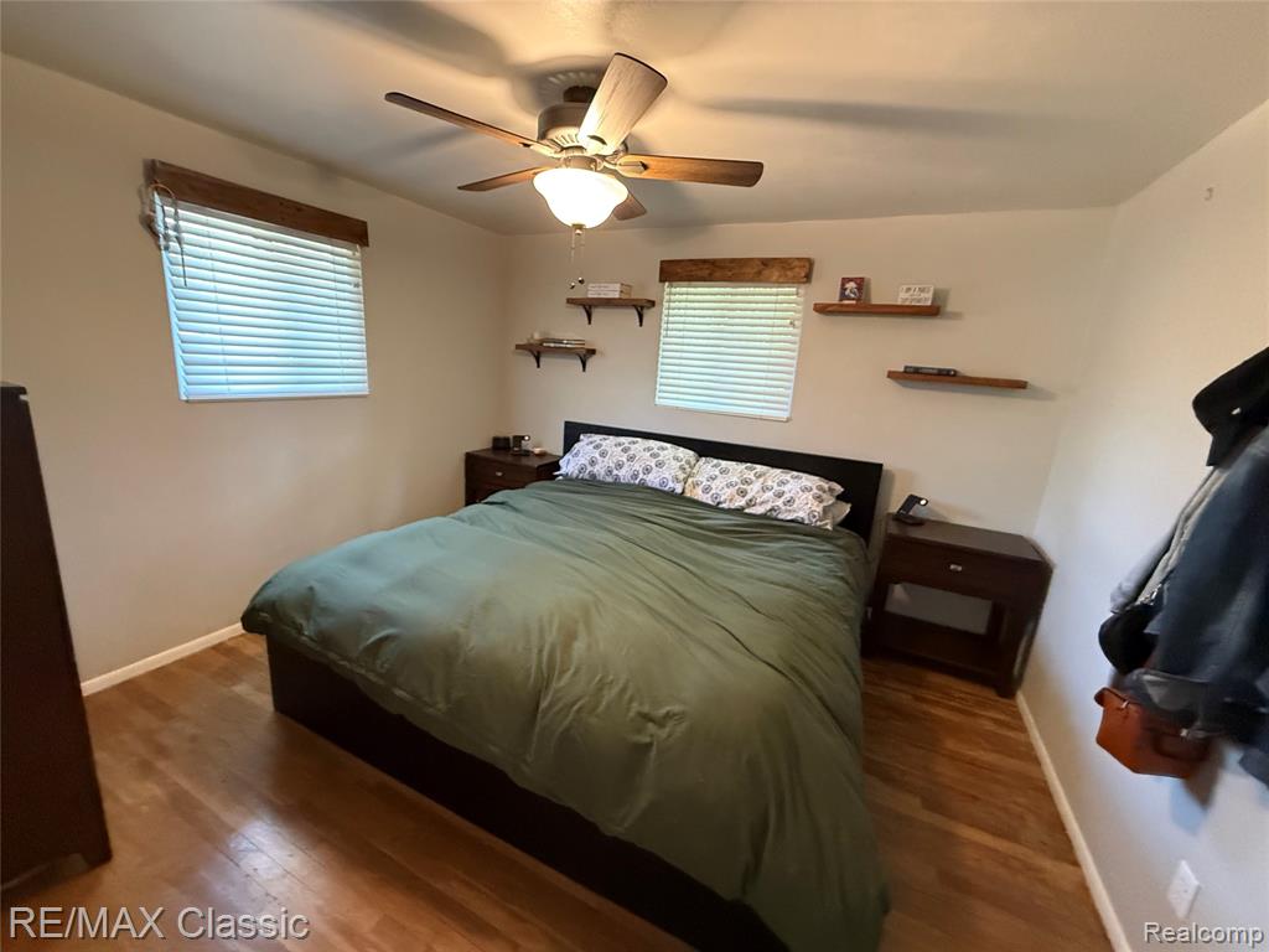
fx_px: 513
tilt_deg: -15.4
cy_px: 476
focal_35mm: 14
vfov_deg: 85.7
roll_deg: -4.6
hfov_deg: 102.1
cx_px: 634
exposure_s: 1/60
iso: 640
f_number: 2.2
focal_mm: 2.22
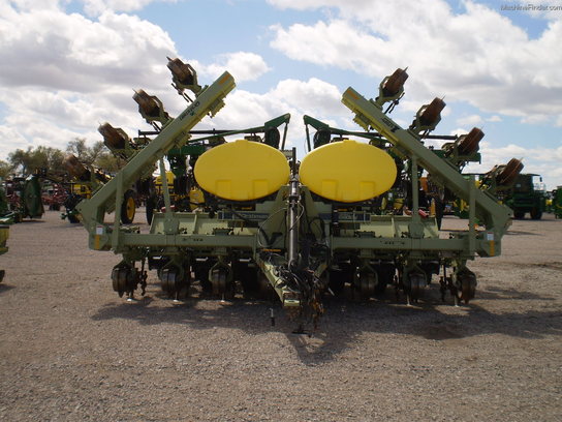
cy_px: 211
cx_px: 281
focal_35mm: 42
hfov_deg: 44.8
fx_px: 682
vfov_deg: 34.3
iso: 64
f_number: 4.9
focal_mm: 7.4
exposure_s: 1/640
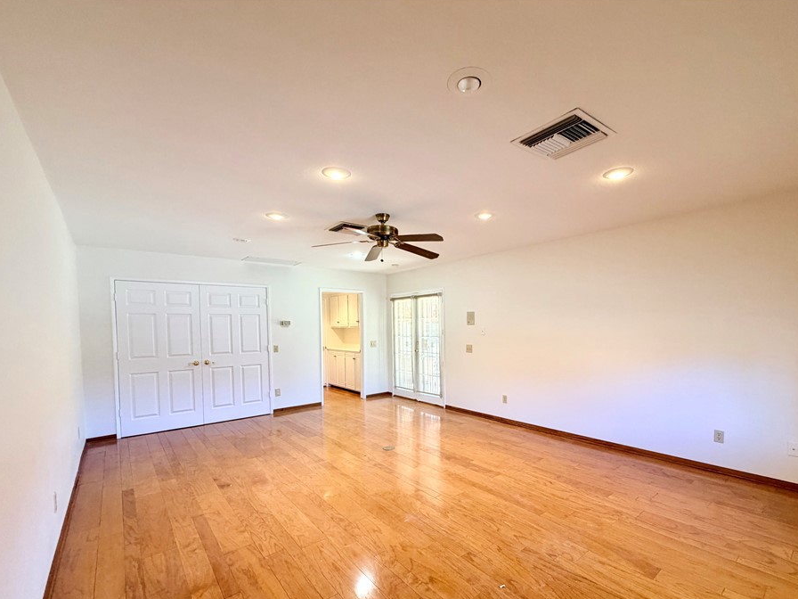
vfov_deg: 77.8
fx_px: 369
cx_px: 438
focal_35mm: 16
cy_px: 337
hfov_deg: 94.2
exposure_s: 1/60
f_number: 2.2
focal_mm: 2.22
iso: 200
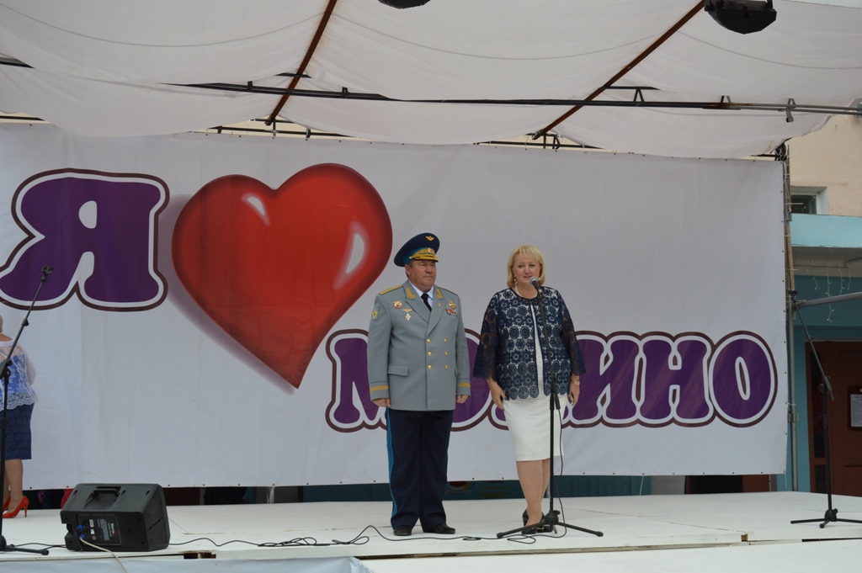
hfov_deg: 37.9
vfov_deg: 25.7
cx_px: 431
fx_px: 1256
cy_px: 286
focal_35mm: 52
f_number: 6.3
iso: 100
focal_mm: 35
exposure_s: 1/160
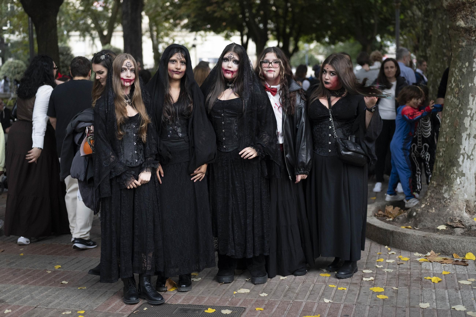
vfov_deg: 27.0
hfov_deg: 39.6
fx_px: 661
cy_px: 158
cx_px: 238
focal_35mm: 50
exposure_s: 1/640
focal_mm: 50
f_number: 2.2
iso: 2500
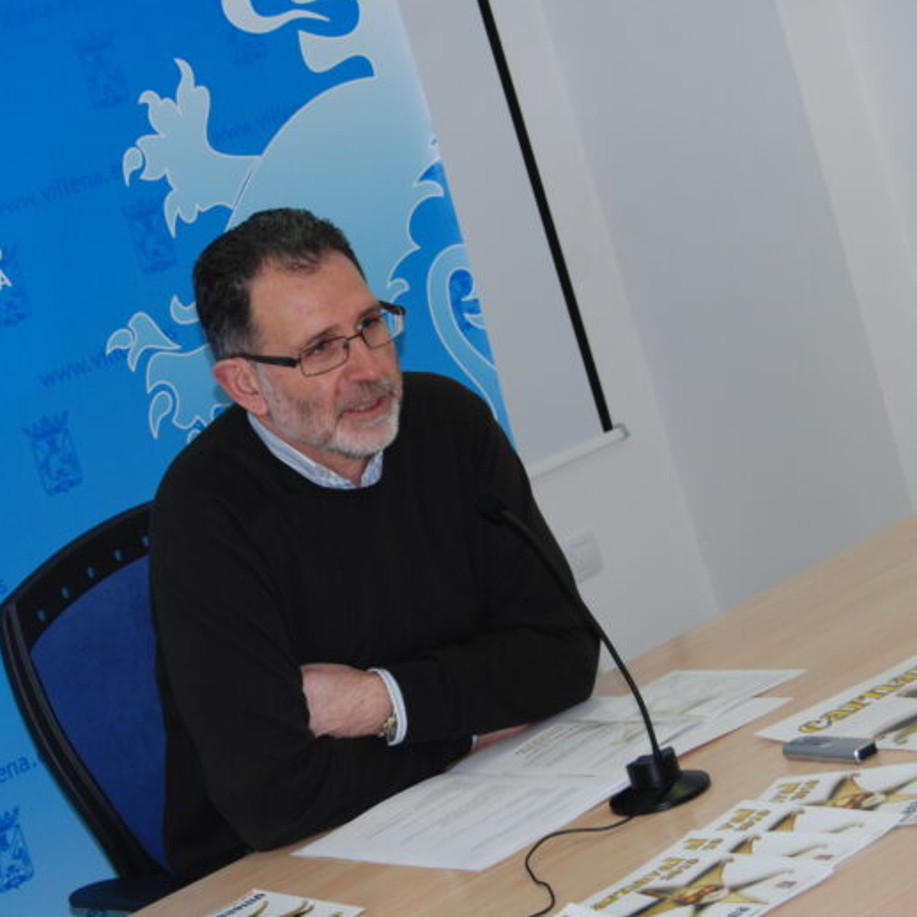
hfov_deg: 19.3
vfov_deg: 19.3
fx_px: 2697
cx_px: 386
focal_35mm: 90
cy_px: 460
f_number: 5
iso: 200
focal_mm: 38
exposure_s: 1/60
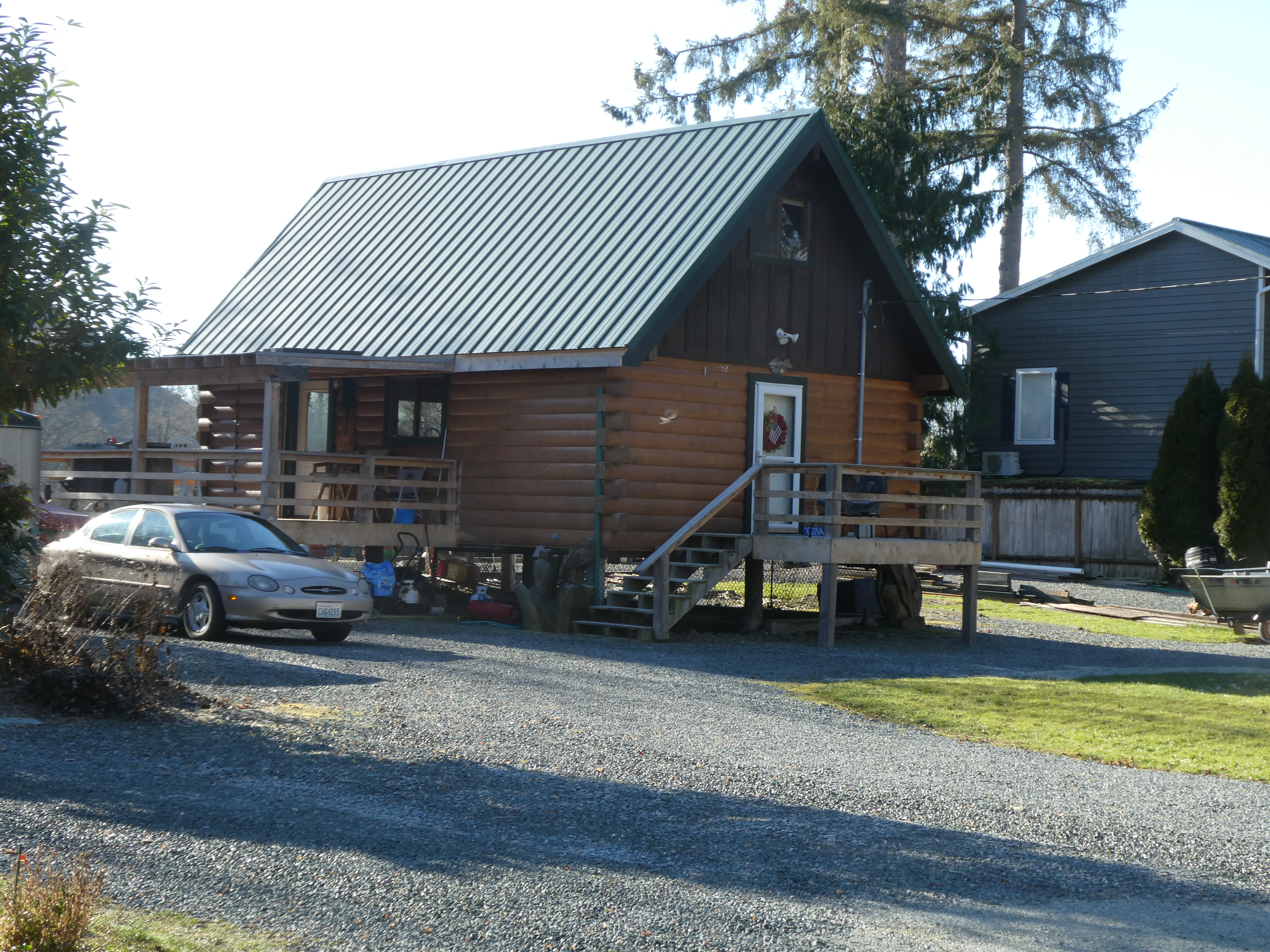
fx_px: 2091
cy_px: 476
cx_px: 635
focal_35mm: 57
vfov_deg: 25.7
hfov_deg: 33.8
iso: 80
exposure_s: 1/160
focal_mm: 10.3
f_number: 4.2
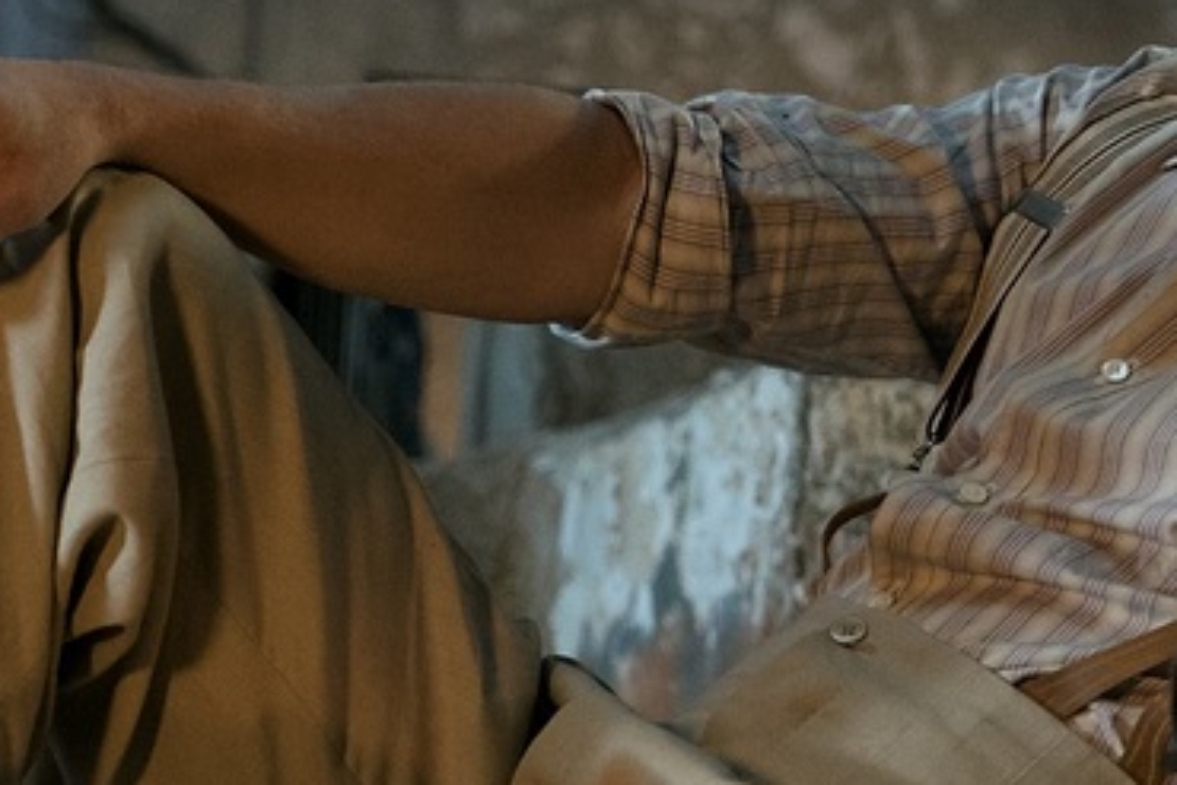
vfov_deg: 7.3
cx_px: 324
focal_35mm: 189
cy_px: 485
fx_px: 6181
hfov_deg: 10.9
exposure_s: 1/100
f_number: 4
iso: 6400
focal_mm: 70
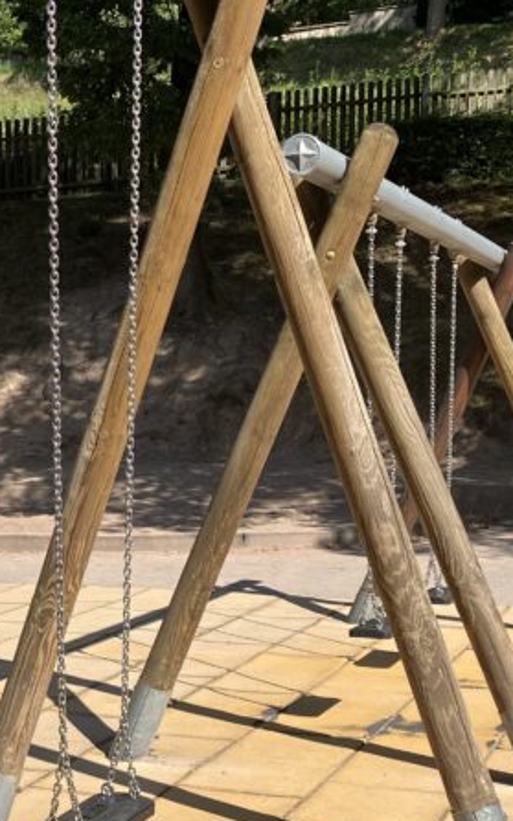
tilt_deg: -3.5
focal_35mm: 68
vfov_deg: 30.1
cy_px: 518
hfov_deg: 18.8
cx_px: 63
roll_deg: -0.6
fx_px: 1523
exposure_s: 1/1517
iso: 32
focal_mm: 3.99
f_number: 1.8
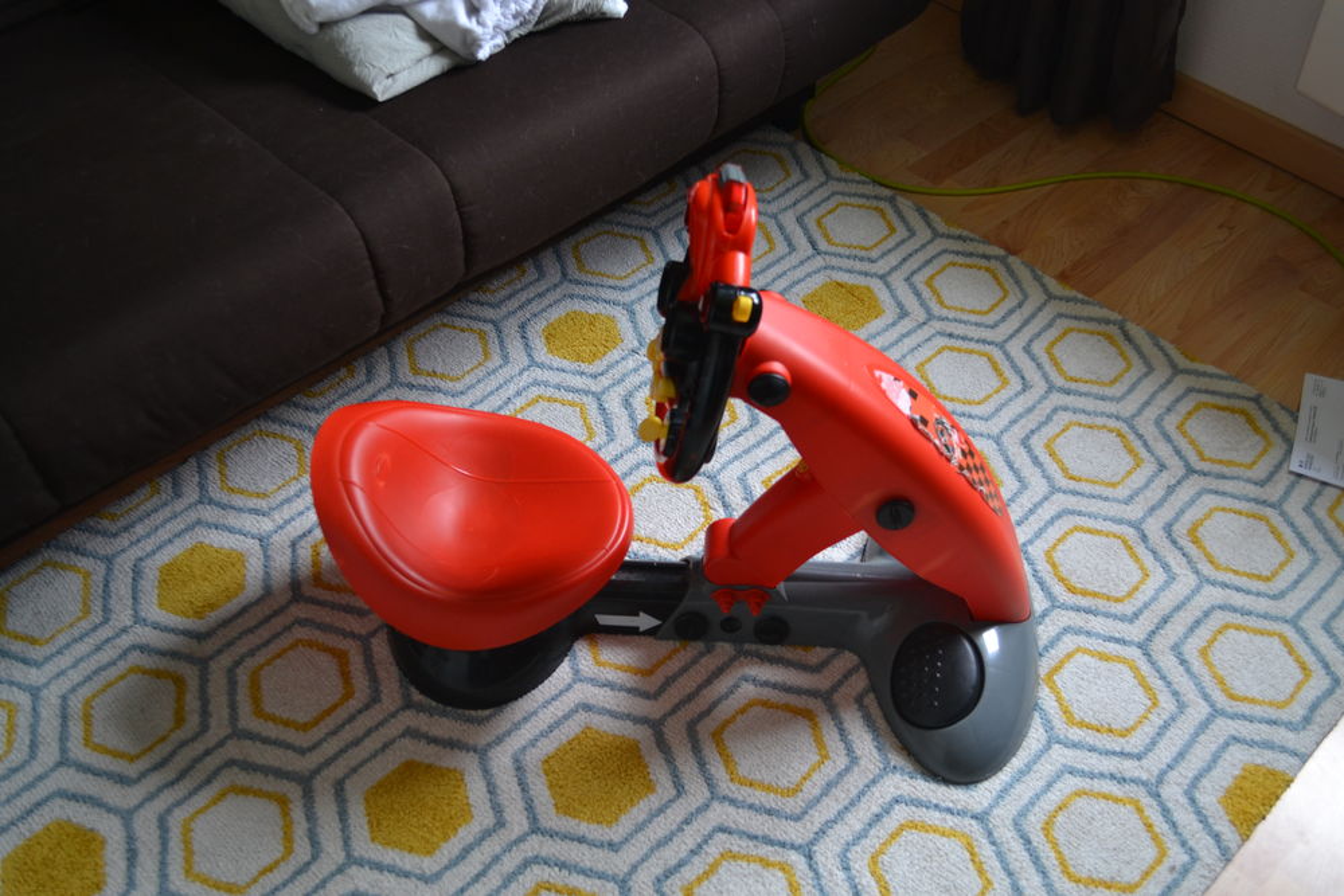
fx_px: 1344
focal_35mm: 36
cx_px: 672
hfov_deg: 53.1
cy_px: 448
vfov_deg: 36.9
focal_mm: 24
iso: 400
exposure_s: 1/25
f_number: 4
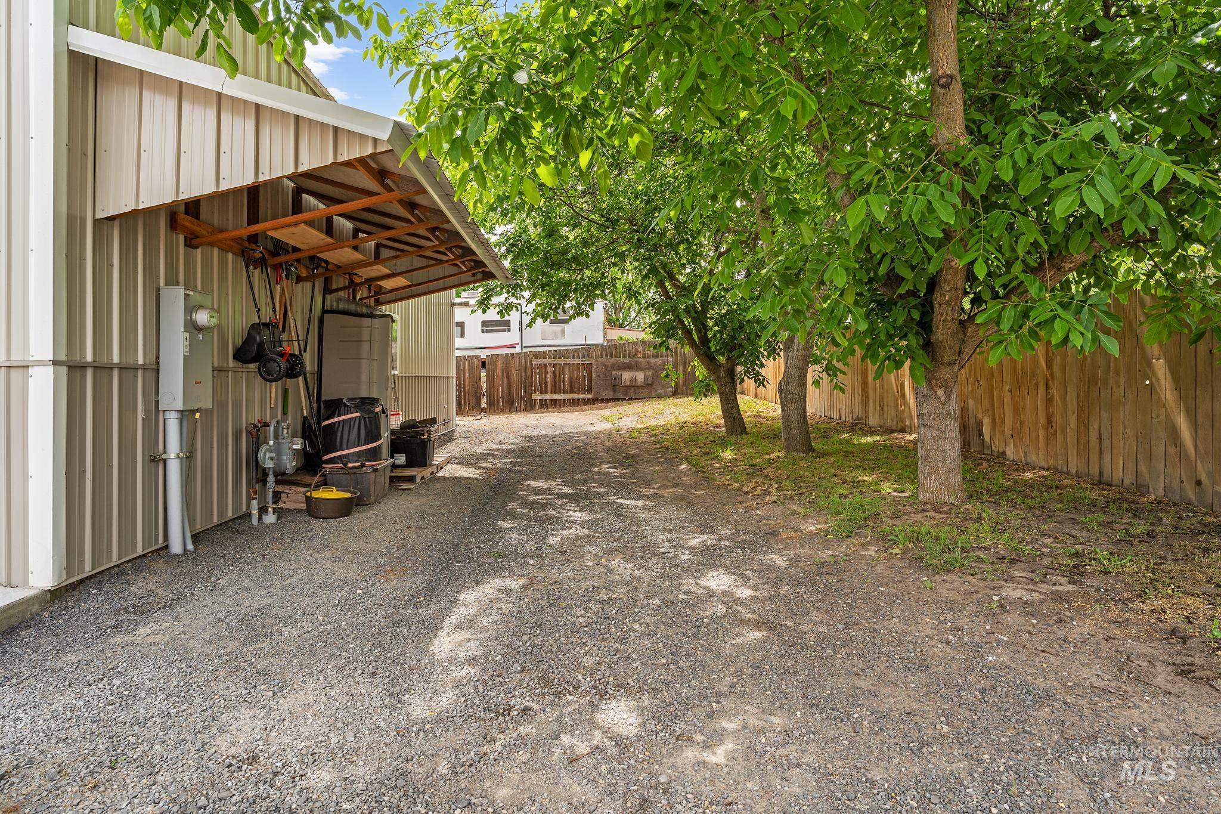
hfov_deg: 84.0
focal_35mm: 20
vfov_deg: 61.9
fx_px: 678
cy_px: 407
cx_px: 610
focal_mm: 20
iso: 100
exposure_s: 1/50
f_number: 8
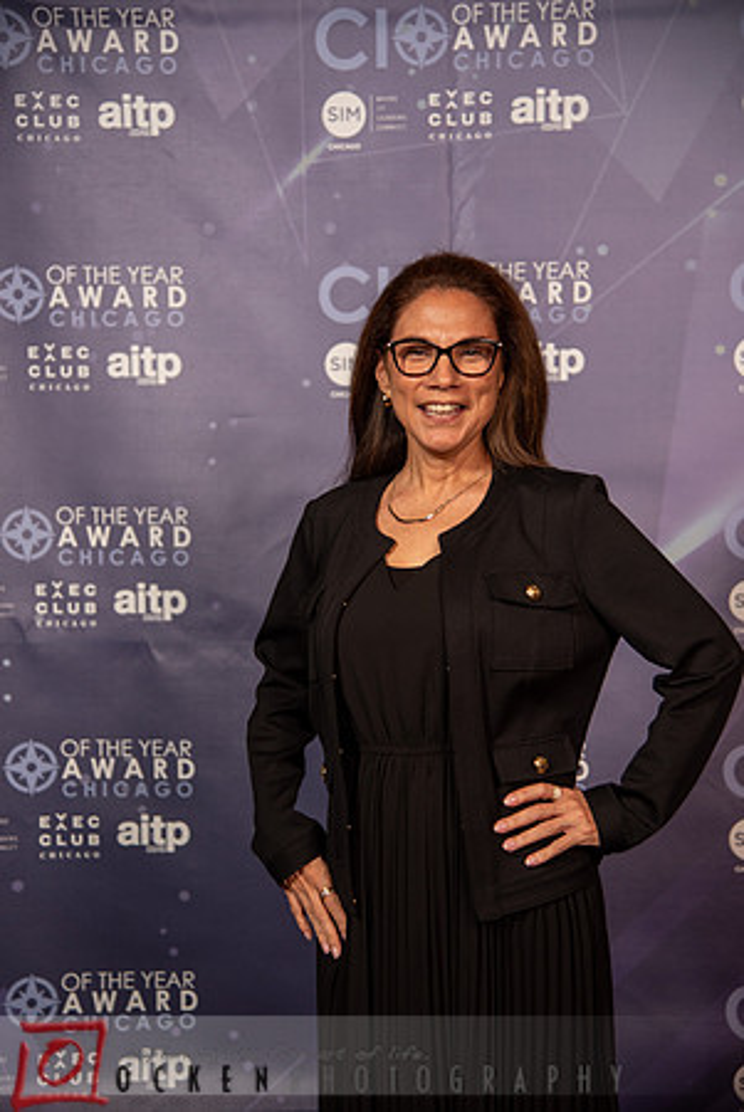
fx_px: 1917
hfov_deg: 22.0
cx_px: 372
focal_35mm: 62
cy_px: 556
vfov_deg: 32.3
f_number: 4
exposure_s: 1/125
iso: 400
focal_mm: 62
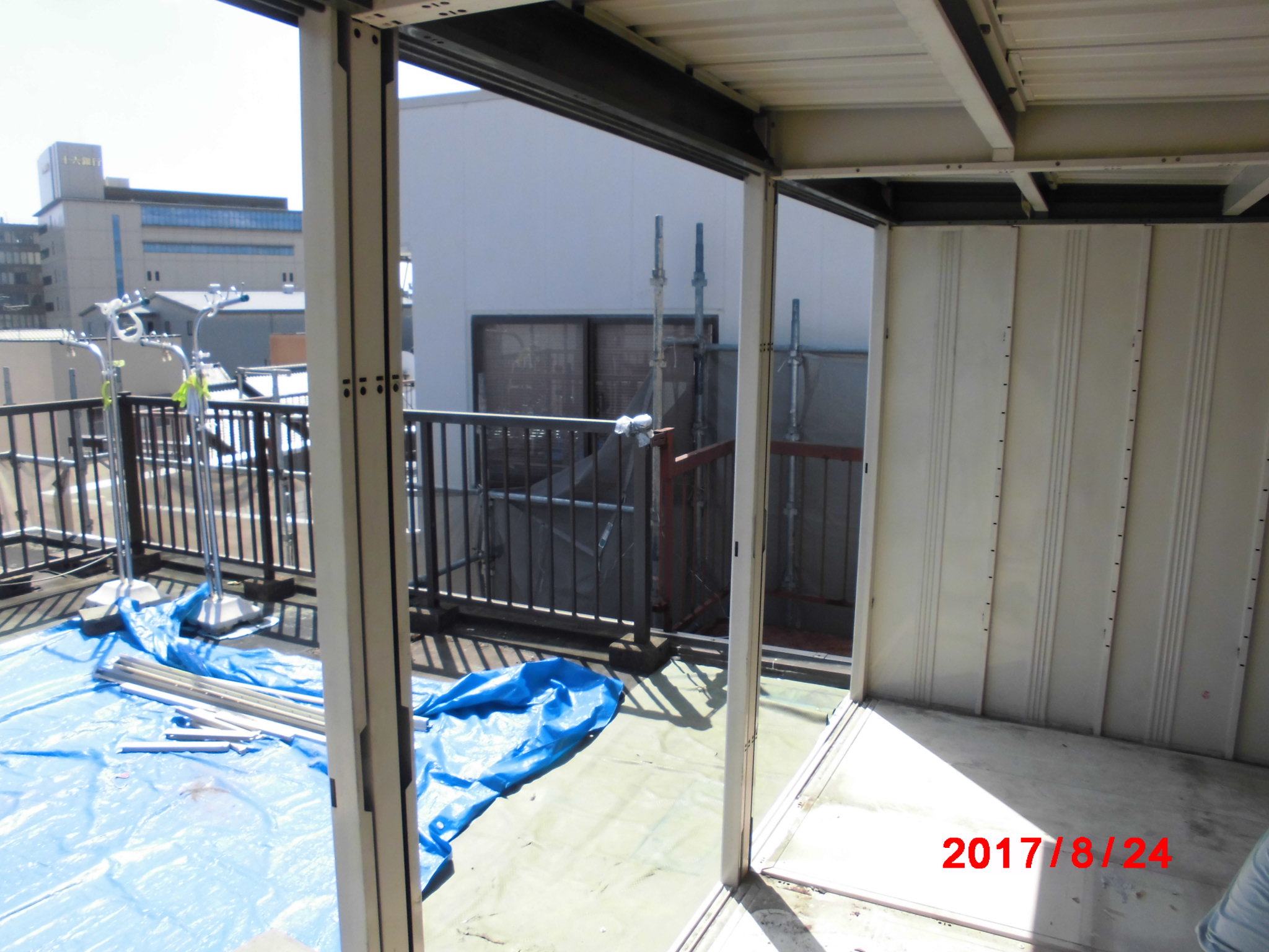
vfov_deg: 53.1
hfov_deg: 67.3
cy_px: 476
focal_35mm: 26
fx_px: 953
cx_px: 634
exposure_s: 1/500
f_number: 3.5
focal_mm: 4.6
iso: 100
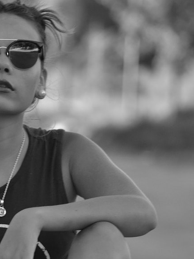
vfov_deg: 3.2
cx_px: -7
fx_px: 4615
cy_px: 281
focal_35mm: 617
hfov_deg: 2.4
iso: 100
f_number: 5.6
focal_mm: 155
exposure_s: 1/80
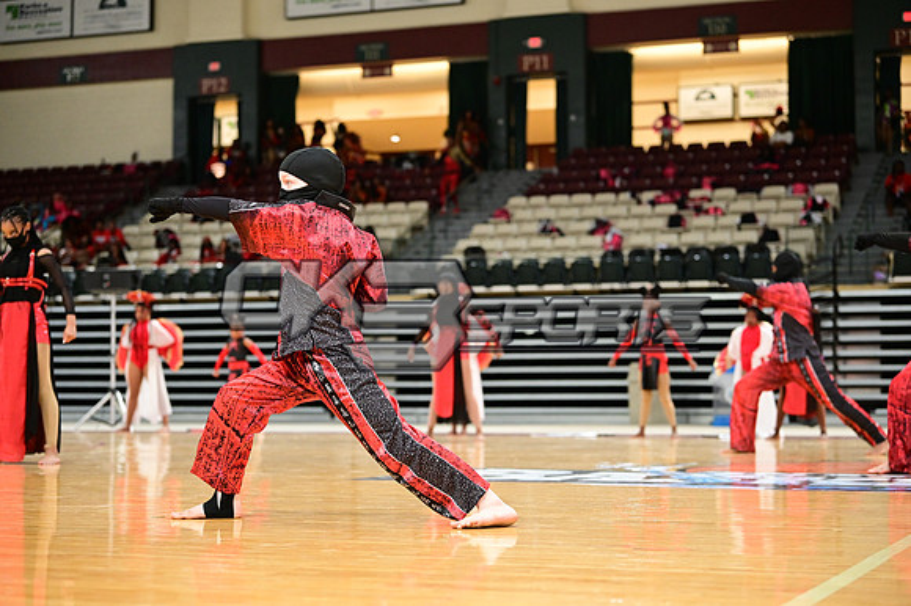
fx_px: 1770
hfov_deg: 28.9
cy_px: 303
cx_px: 456
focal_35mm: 70
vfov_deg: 19.4
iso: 6400
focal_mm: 70
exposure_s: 1/1000
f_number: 3.2
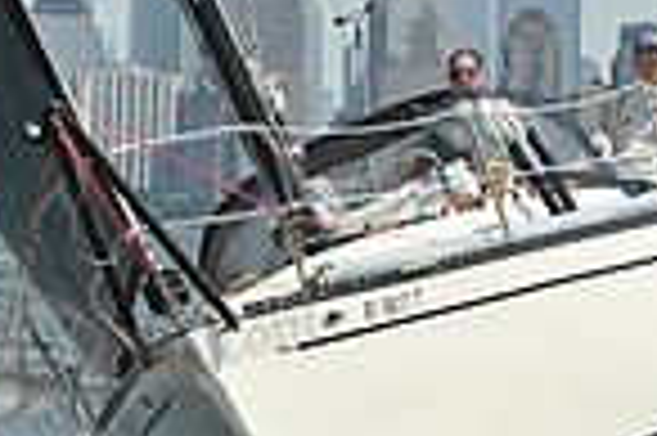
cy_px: 92
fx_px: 5943
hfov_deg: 6.3
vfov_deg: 4.2
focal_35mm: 326
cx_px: 554
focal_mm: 82
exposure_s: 1/1250
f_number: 8
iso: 320
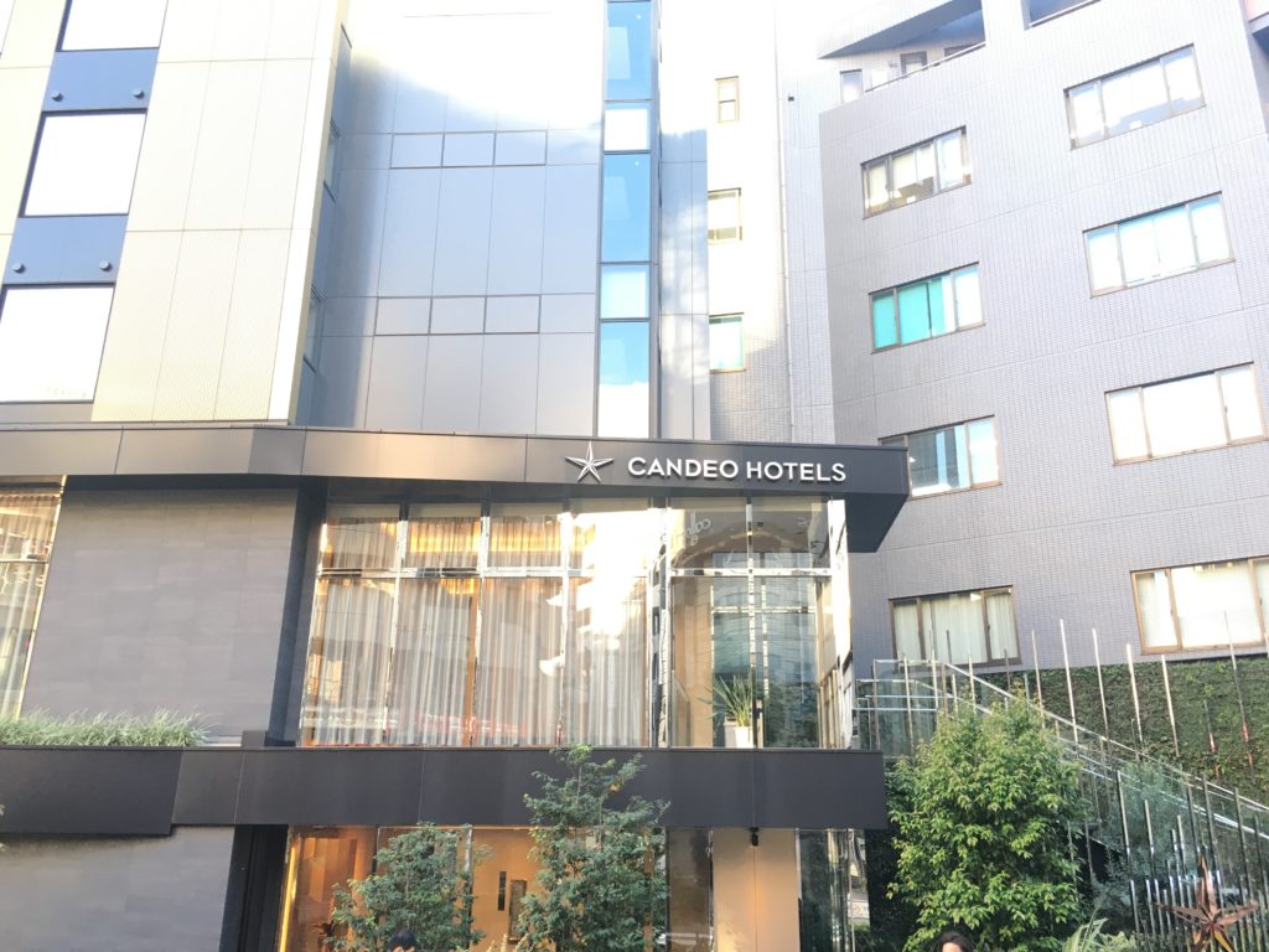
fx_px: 1063
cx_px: 634
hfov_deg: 61.7
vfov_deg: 48.2
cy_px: 476
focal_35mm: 29
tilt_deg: +20.7
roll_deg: +0.1
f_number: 2.2
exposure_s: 1/30
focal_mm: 4.15
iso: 32
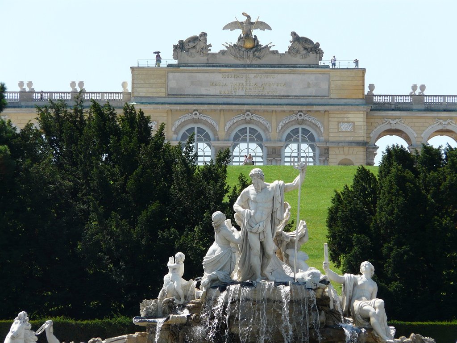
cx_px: 228
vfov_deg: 4.6
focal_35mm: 320
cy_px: 172
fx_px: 4225
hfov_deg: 6.2
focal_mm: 52.5
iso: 100
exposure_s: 1/320
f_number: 5.6
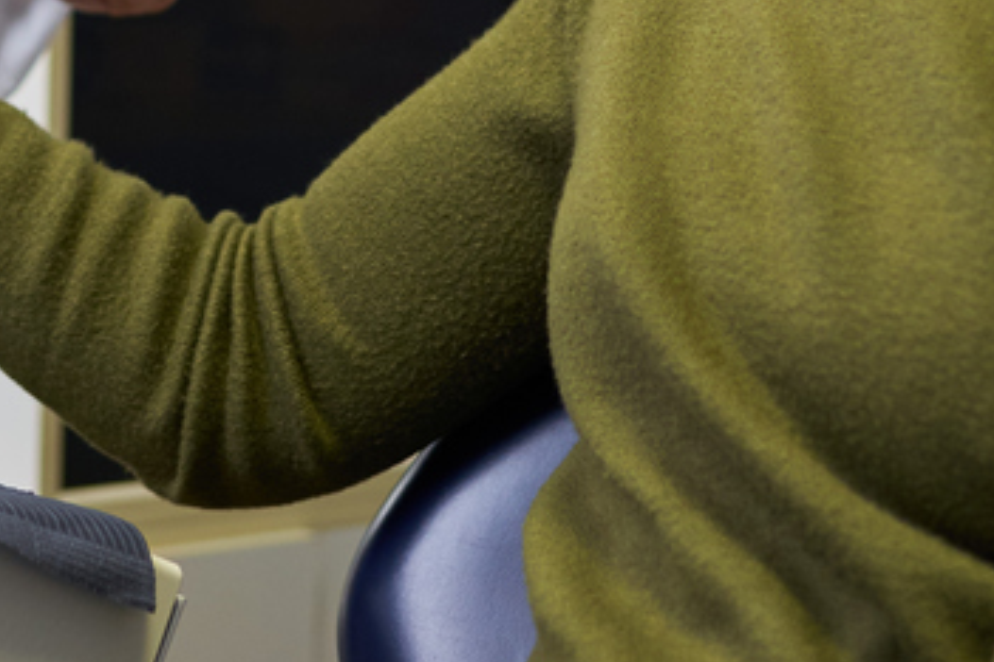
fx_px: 3451
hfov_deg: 16.2
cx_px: 127
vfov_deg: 10.4
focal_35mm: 125
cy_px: -446
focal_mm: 35
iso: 500
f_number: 2.5
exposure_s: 1/125
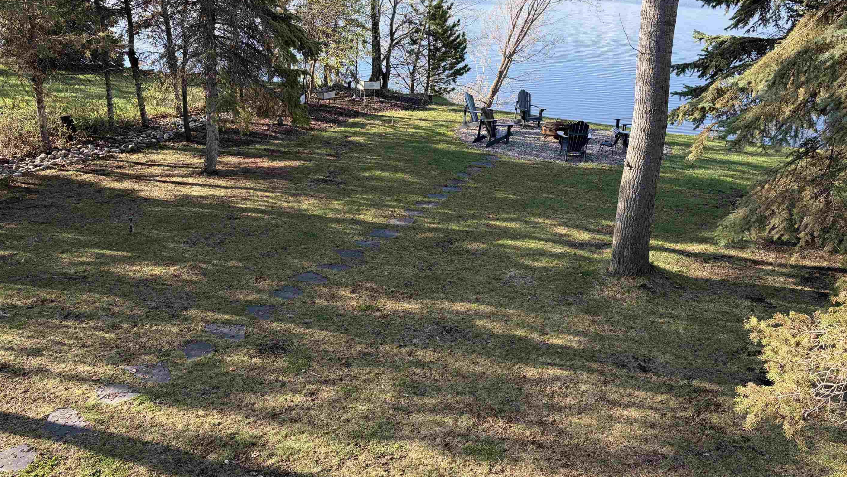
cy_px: 223
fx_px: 696
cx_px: 433
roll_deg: -0.5
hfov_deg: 62.6
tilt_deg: -21.7
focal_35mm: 31
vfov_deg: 37.8
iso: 64
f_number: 1.6
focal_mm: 5.96
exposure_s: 1/515
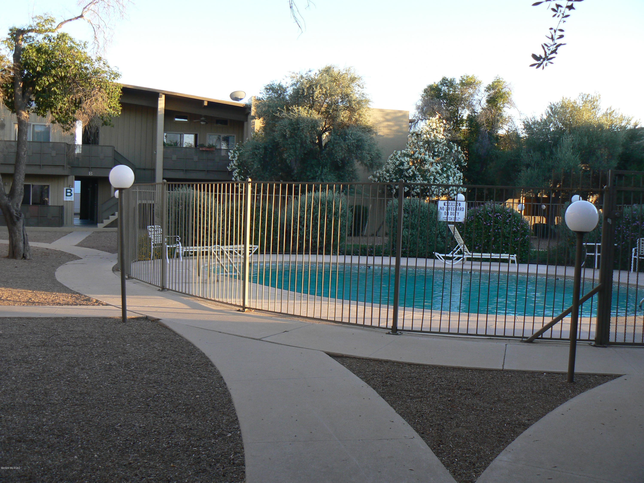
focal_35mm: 36
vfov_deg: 39.7
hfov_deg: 51.4
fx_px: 670
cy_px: 242
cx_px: 322
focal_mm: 6
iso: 80
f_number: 4
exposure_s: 1/100
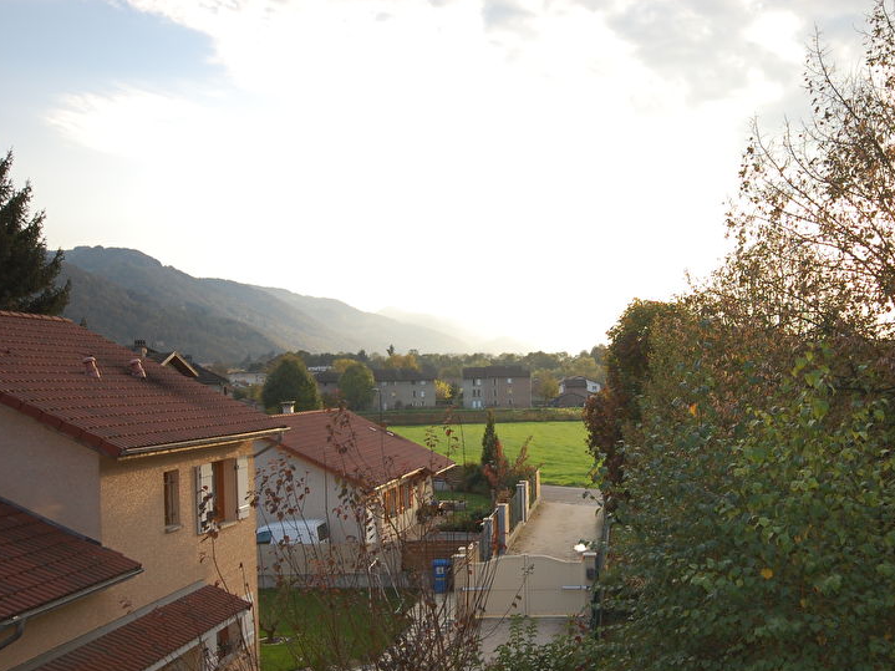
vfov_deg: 34.9
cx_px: 584
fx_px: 1060
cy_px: 421
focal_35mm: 41
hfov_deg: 45.2
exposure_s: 1/320
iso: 400
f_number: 5.6
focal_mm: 20
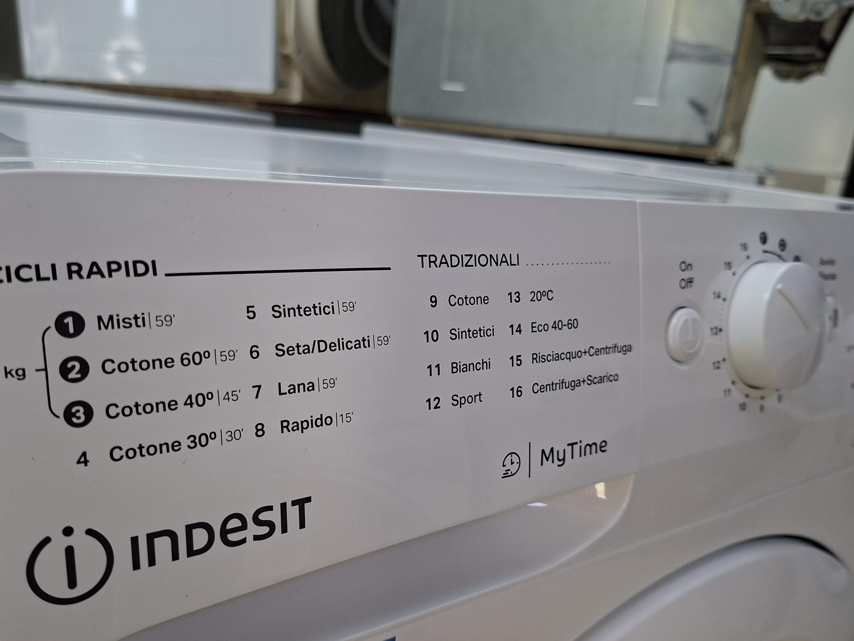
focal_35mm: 27
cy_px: 374
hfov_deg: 65.3
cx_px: 405
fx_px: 666
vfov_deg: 51.1
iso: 200
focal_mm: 5.54
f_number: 1.8
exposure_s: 1/100
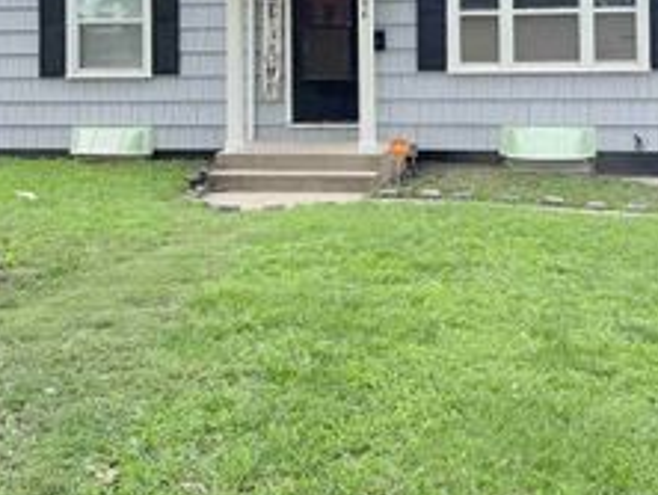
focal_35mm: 54
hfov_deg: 35.3
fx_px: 1028
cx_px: 424
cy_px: 46
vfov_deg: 26.2
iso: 100
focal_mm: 6.76
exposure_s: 1/539
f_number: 1.78
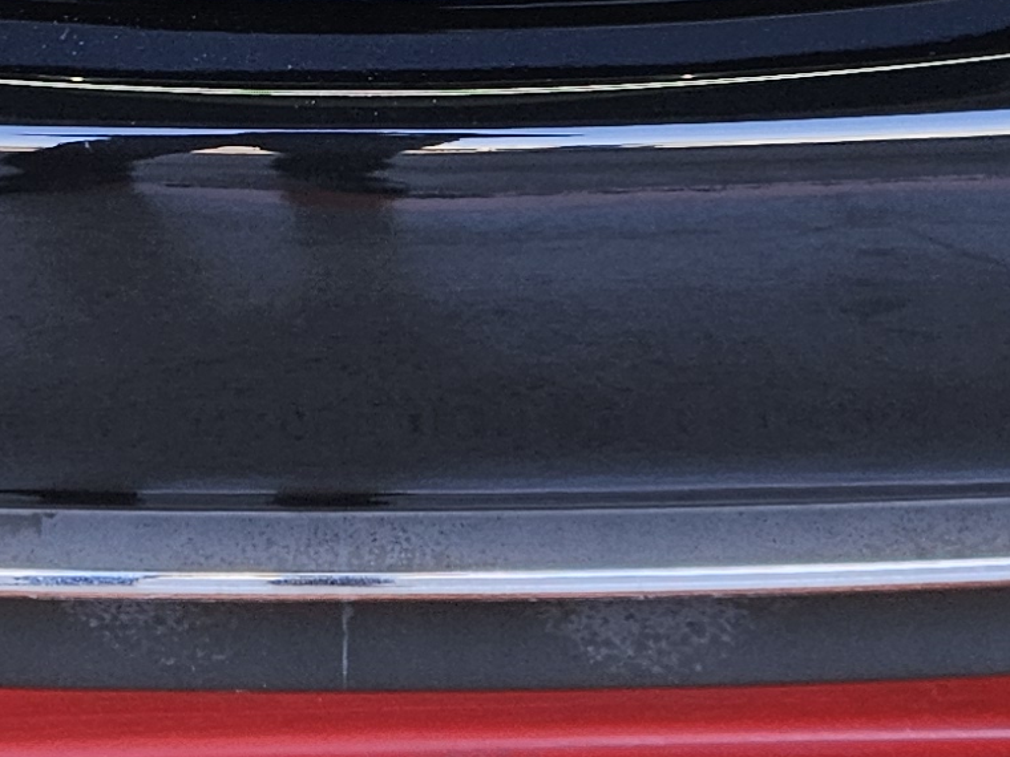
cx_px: 312
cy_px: -596
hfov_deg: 16.2
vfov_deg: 11.4
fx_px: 3530
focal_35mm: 121
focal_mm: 5.4
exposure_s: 1/180
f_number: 1.8
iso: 64
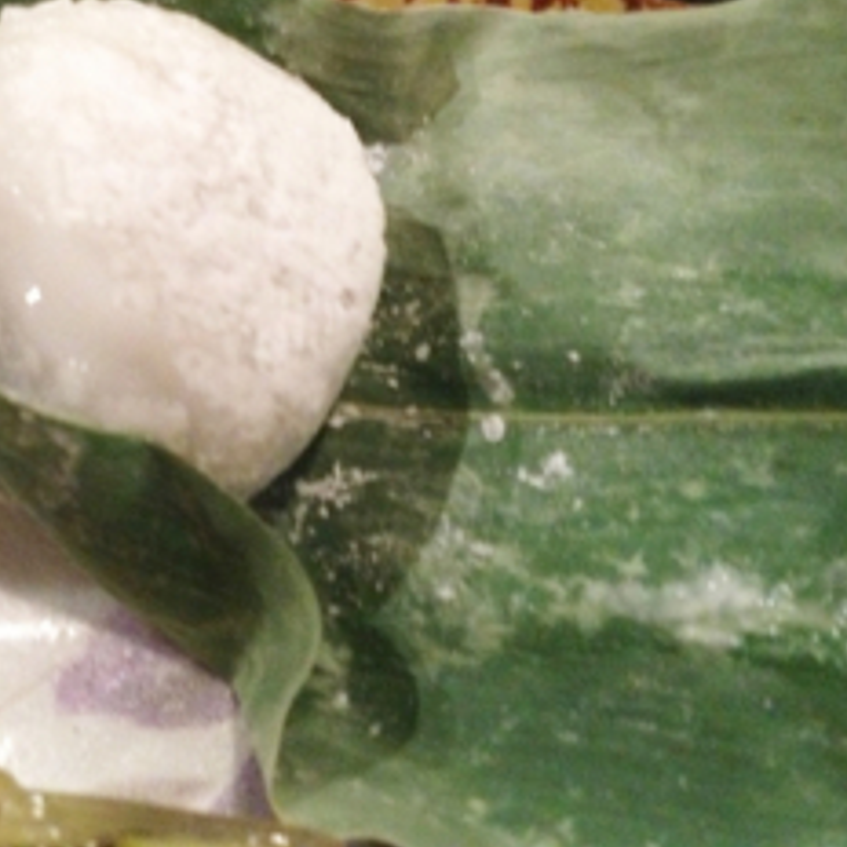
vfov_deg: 28.3
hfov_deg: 27.8
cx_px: 117
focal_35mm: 60
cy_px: 234
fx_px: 1661
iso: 500
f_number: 2.4
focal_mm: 4.28
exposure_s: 1/15
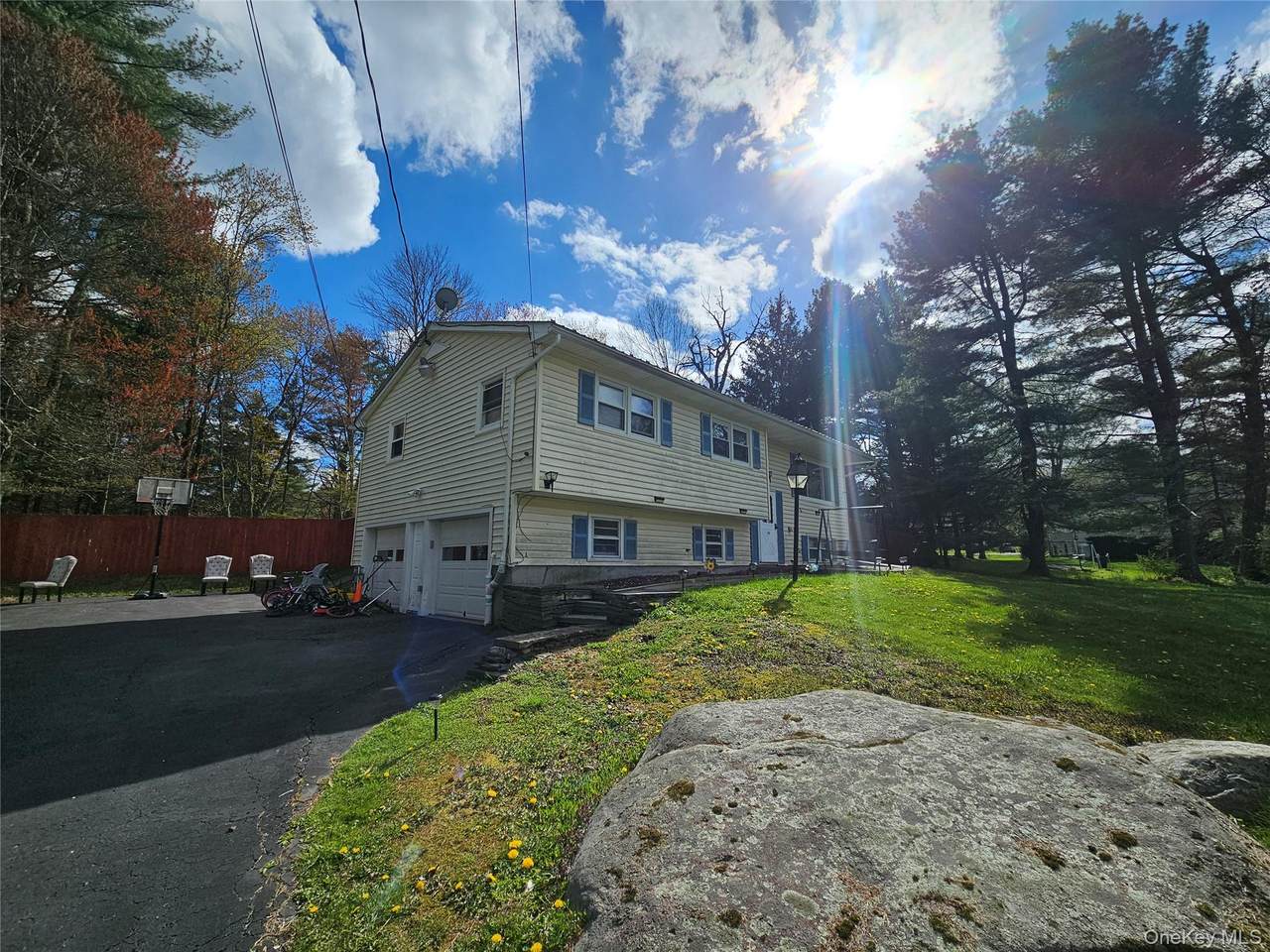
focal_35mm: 13
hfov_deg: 106.2
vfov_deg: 89.9
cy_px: 476
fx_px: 477
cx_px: 635
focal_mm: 2.2
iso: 50
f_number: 2.2
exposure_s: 1/4860
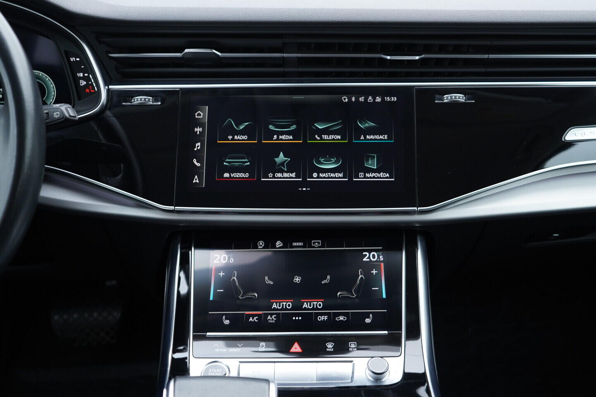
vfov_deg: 36.9
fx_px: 596
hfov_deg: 53.1
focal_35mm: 36
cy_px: 198
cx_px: 298
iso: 250
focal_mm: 24
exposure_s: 1/40
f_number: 2.8
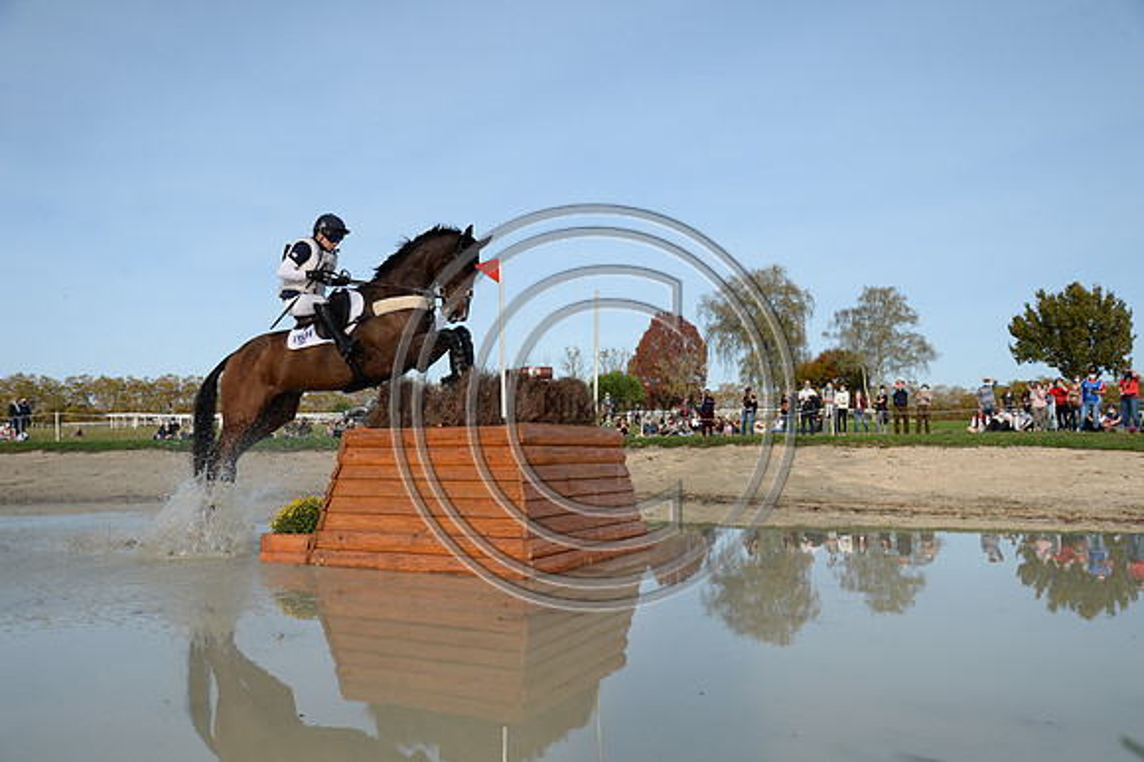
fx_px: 1016
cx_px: 572
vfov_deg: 41.1
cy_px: 381
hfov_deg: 58.7
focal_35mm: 32
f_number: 6.3
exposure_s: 1/3200
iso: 800
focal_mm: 32
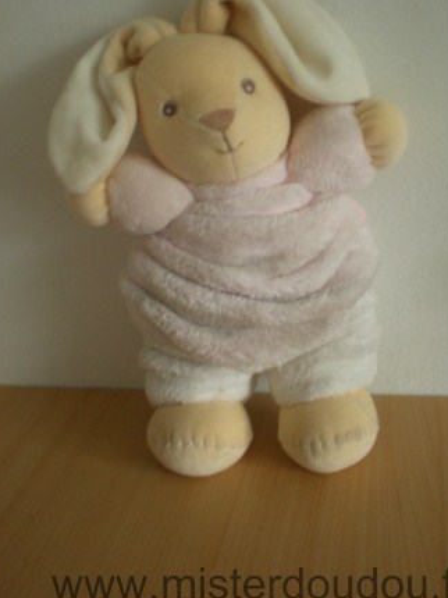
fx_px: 795
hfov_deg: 31.4
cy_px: 250
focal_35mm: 46
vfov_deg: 41.1
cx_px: 259
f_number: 3.1
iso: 200
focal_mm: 6.3
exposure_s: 1/10.6
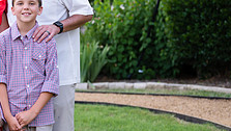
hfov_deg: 15.1
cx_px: -56
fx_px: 834
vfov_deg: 8.9
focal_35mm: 136
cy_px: 76
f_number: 2
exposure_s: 1/320
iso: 160
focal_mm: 50
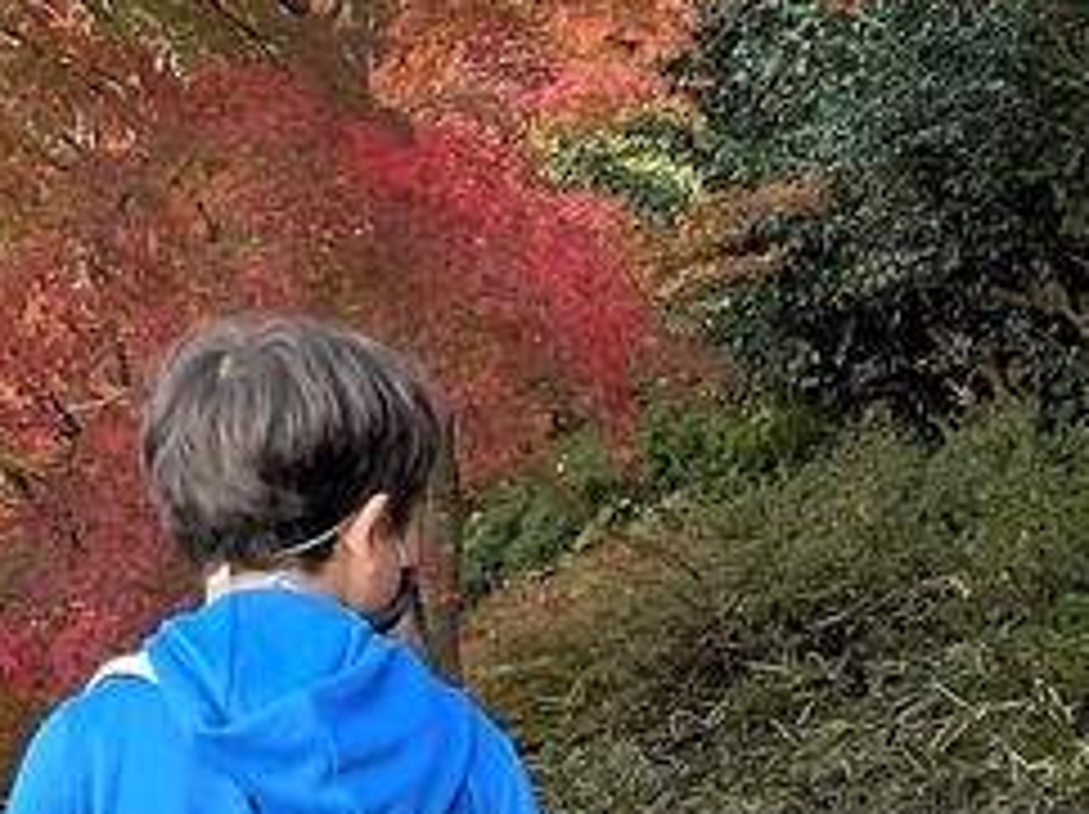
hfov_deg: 15.2
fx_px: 4054
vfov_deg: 11.3
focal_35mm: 129
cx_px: 230
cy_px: -117
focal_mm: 4.2
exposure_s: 1/121
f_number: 1.6
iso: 64
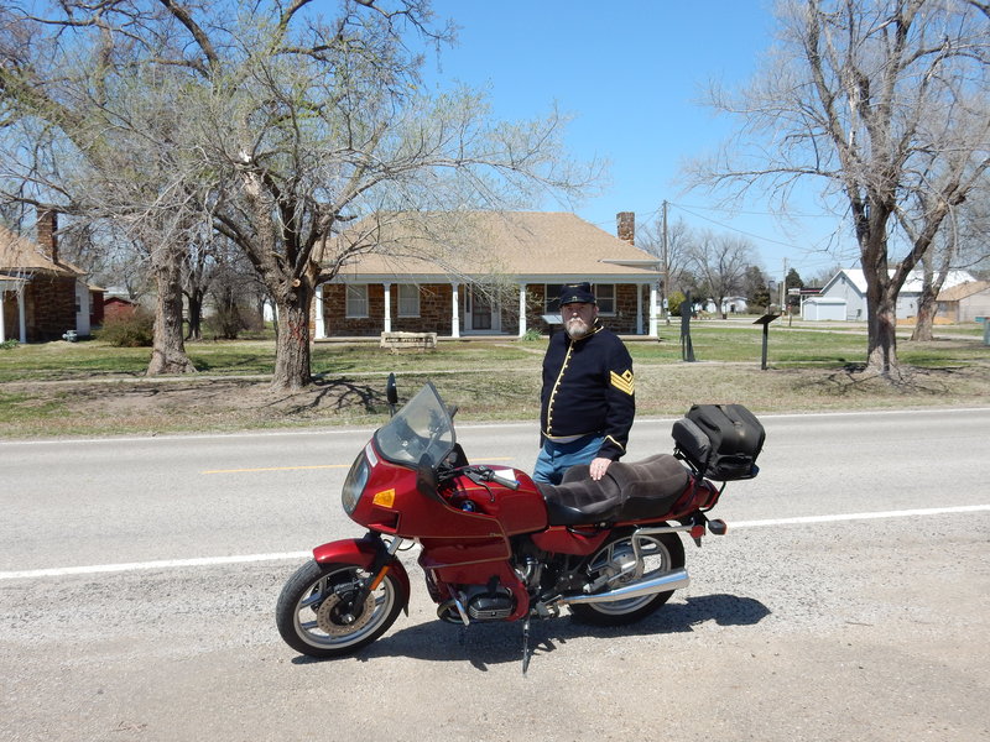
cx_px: 495
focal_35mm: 36
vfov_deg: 39.7
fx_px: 1030
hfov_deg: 51.4
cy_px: 371
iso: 125
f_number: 4
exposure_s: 1/1000
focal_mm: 6.4
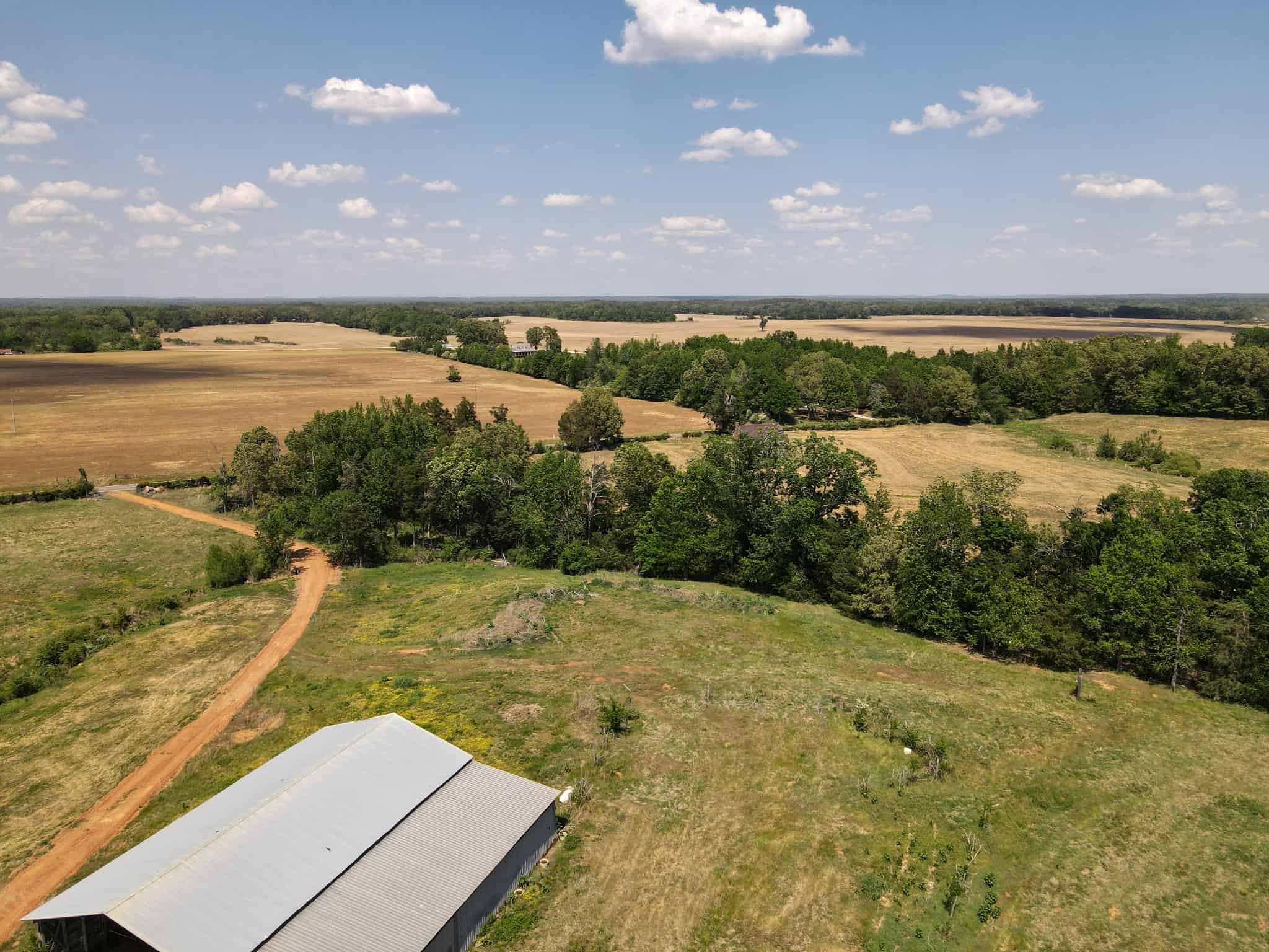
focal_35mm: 24
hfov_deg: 71.6
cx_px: 634
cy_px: 476
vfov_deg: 56.8
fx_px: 880
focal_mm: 4.5
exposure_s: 1/60
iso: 110
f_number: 2.8
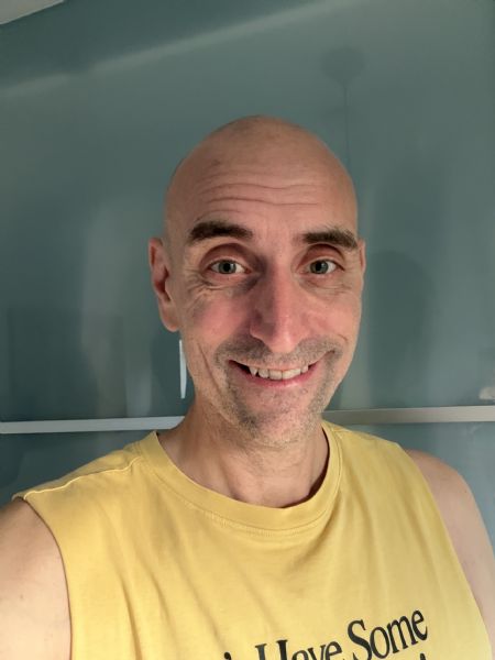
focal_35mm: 30
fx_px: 572
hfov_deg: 46.8
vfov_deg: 60.0
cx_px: 248
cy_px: 330
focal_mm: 2.71
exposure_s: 1/30
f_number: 1.9
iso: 500
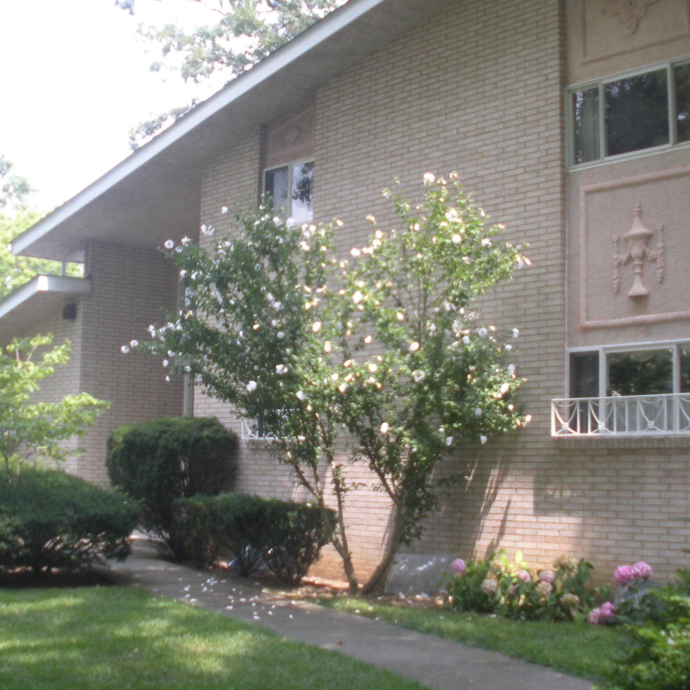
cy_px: 331
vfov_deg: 31.1
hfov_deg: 31.1
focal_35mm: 55
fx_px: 1240
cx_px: 374
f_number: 3.5
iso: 64
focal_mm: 6.3
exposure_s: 1/100
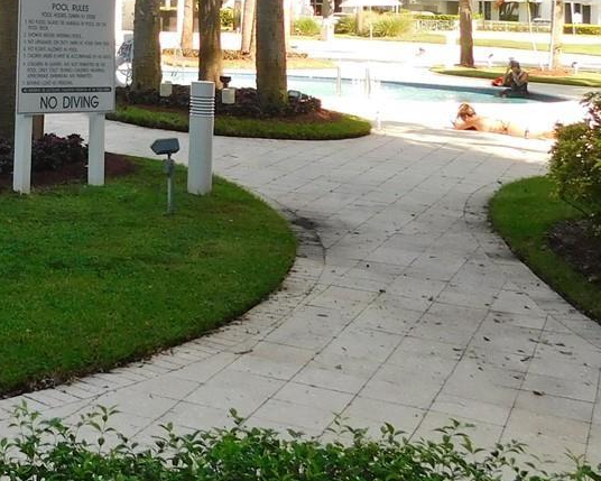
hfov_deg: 25.2
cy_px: -40
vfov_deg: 21.7
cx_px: -135
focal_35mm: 67
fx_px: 1192
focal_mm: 4
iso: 125
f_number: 3
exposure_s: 1/500
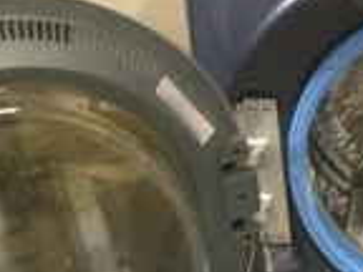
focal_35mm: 86
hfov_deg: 20.4
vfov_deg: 16.5
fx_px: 902
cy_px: 327
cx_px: 499
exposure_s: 1/24
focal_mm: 3.3
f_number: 2.4
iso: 200
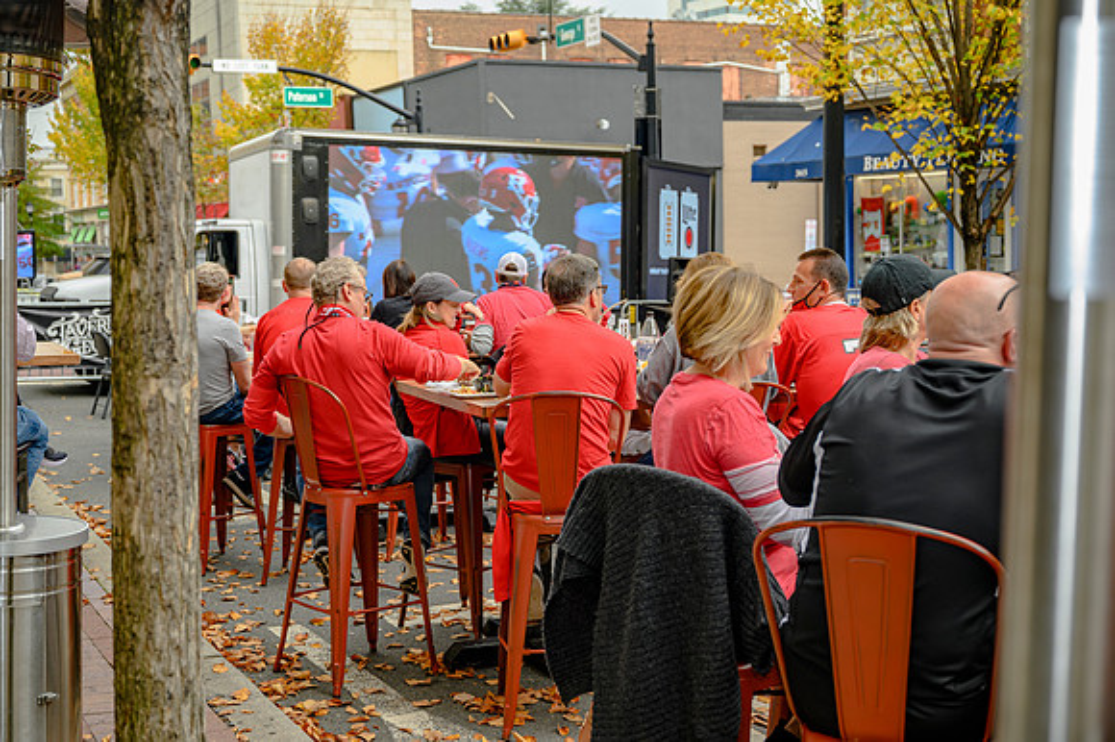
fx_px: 1424
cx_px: 558
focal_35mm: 46
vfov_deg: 29.2
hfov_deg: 42.8
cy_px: 371
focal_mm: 46
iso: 100
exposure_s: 1/80
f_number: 4
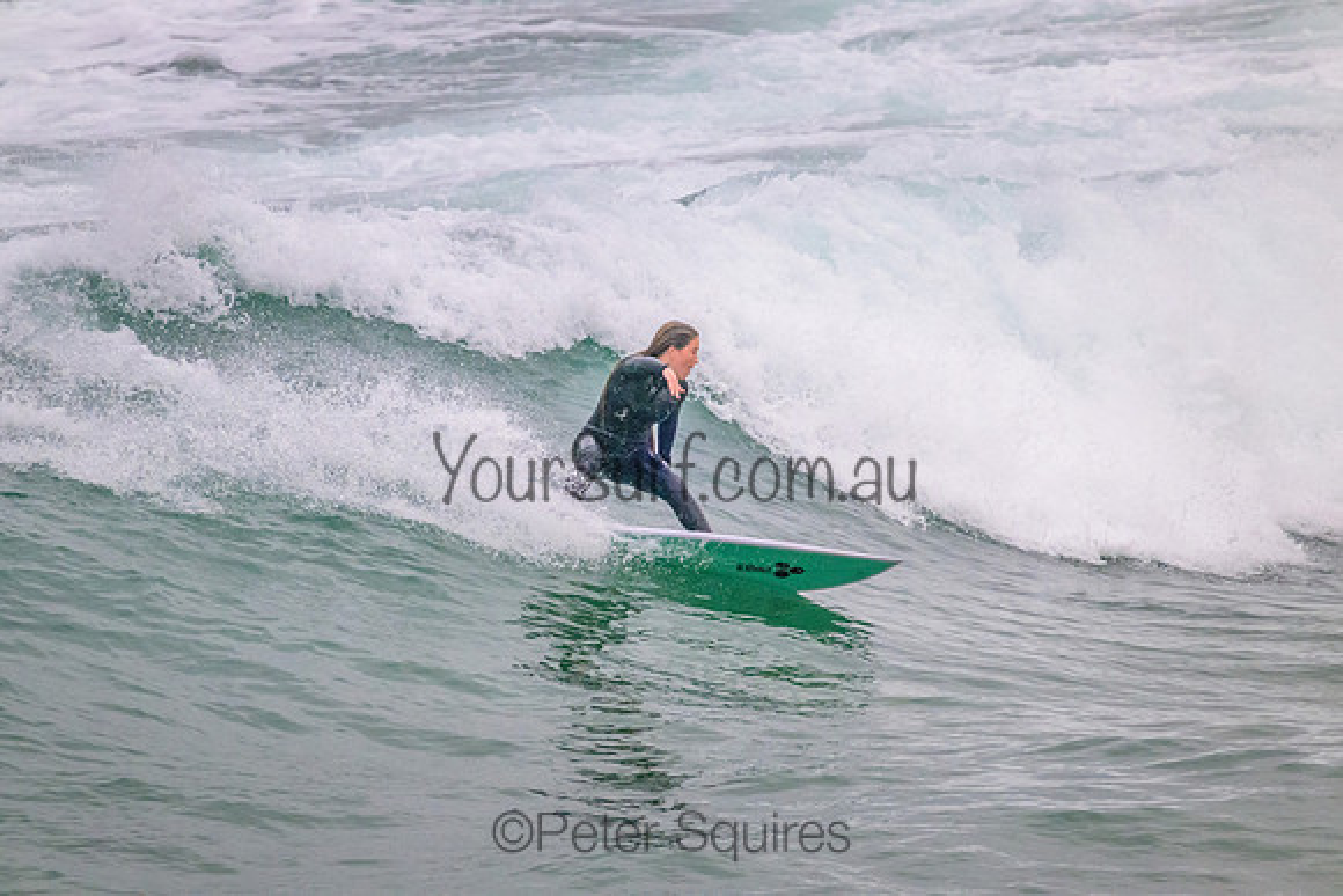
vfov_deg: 1.7
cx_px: 672
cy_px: 448
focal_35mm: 800
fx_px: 29850
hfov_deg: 2.6
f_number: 11
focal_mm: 800
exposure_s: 1/1250
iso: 5000
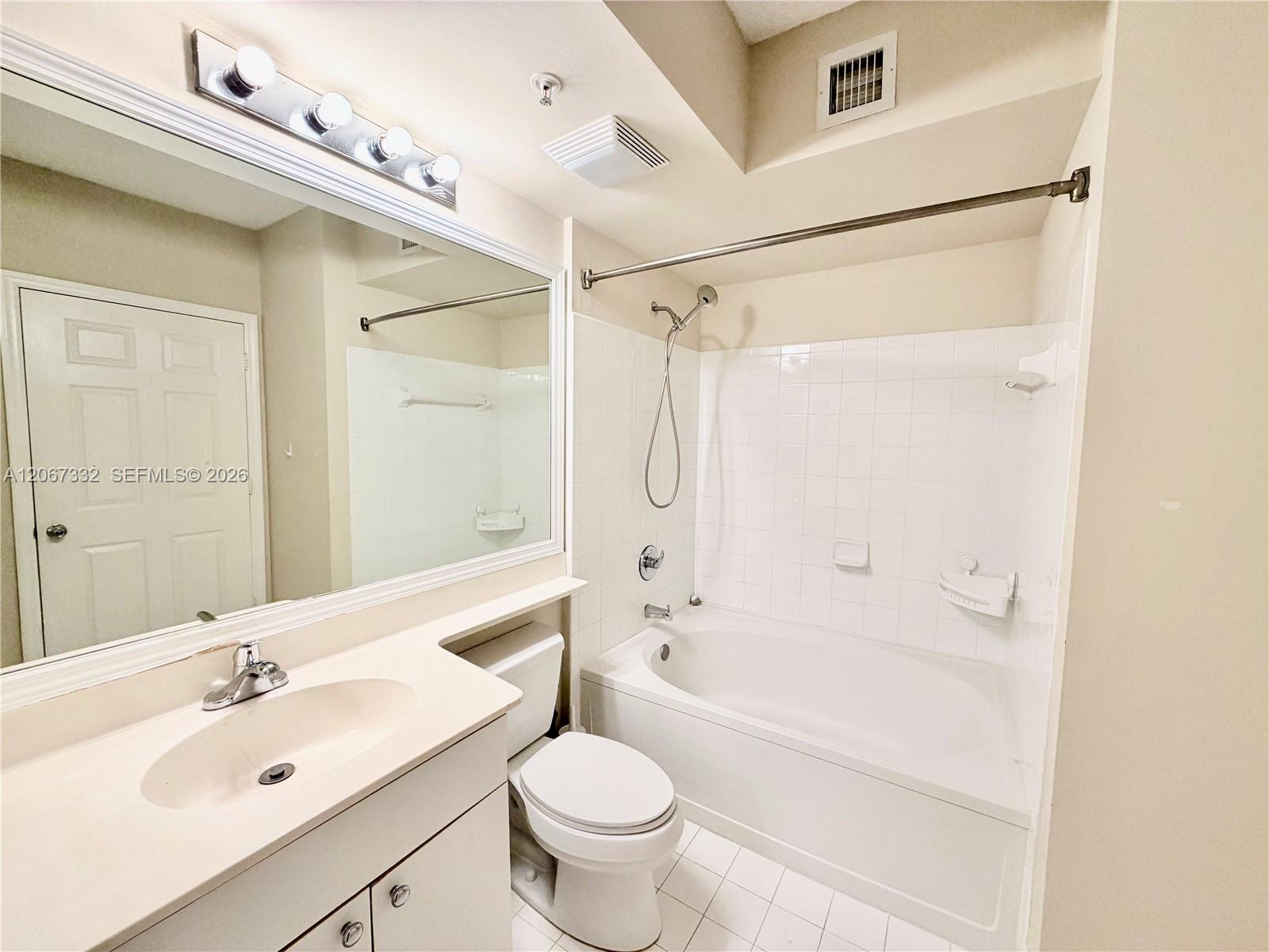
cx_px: 634
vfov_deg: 85.7
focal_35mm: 14
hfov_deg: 102.1
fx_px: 513
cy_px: 476
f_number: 2.2
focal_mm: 2.22
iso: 125
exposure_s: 1/120
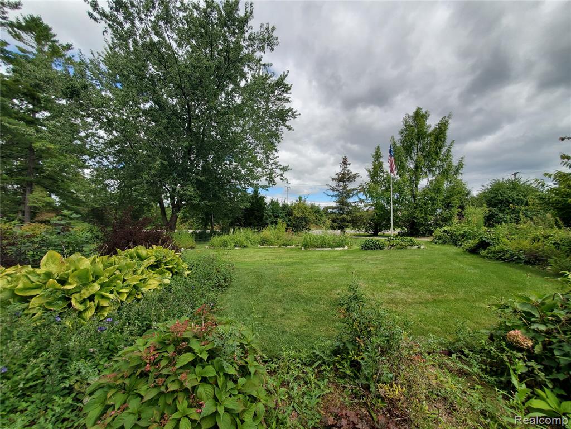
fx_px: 214
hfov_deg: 106.2
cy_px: 214
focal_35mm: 13
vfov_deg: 89.9
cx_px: 286
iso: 50
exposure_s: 1/919
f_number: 2.2
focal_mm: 1.8
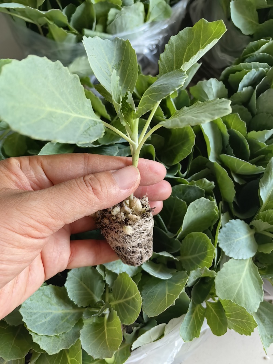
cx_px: 136
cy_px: 182
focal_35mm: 27
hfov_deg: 51.3
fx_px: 284
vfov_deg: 65.3
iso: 320
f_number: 2
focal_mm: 5.75
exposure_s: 1/300
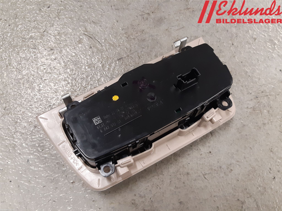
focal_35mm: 26
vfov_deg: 53.1
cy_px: 106
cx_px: 141
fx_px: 212
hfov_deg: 67.3
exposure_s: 1/50
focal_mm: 3.93
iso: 160
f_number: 1.7
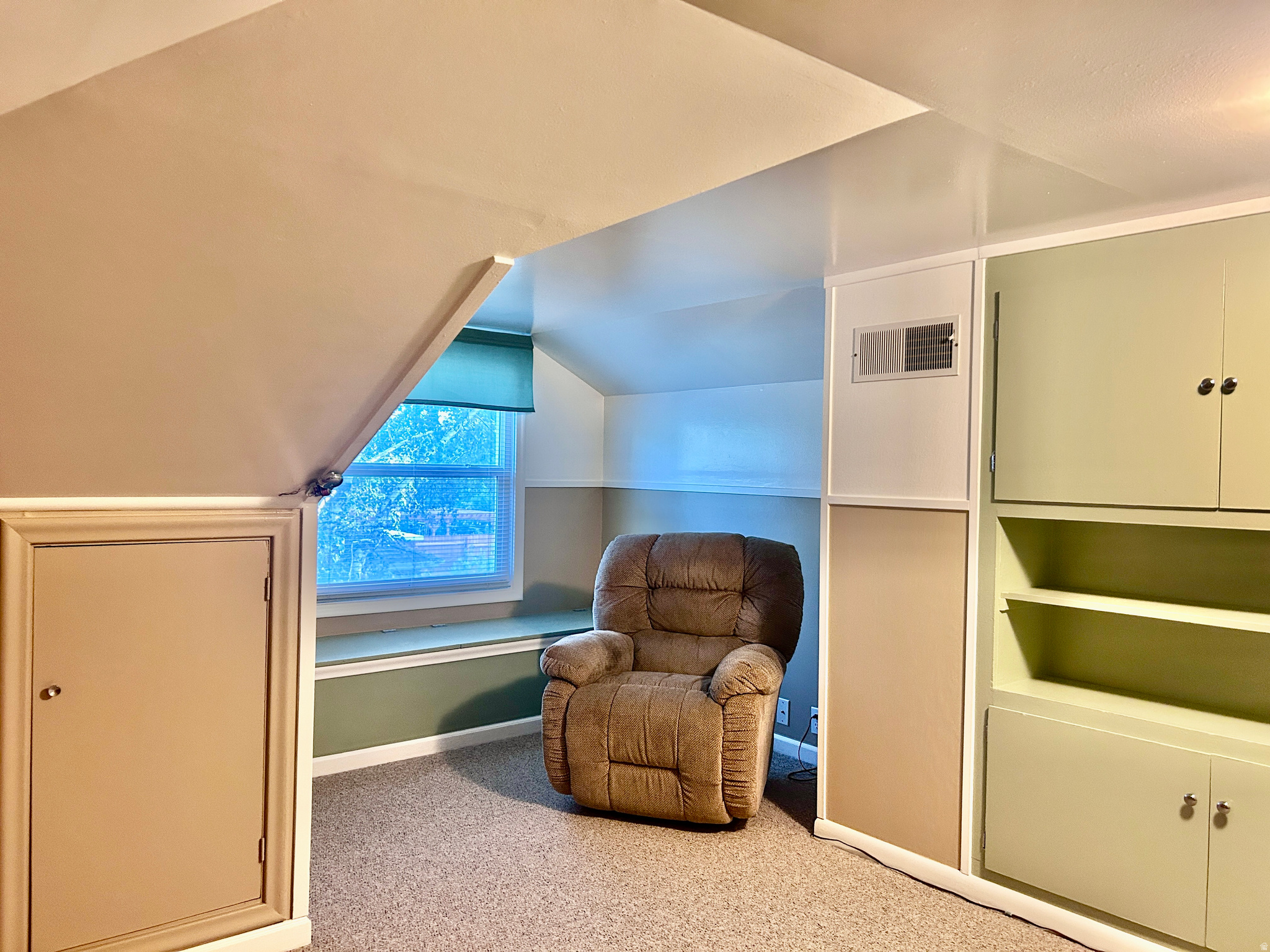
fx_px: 954
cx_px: 635
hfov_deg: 67.3
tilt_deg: -1.2
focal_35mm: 26
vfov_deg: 53.1
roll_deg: -1.3
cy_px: 476
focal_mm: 5.7
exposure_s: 1/60
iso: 320
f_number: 1.5
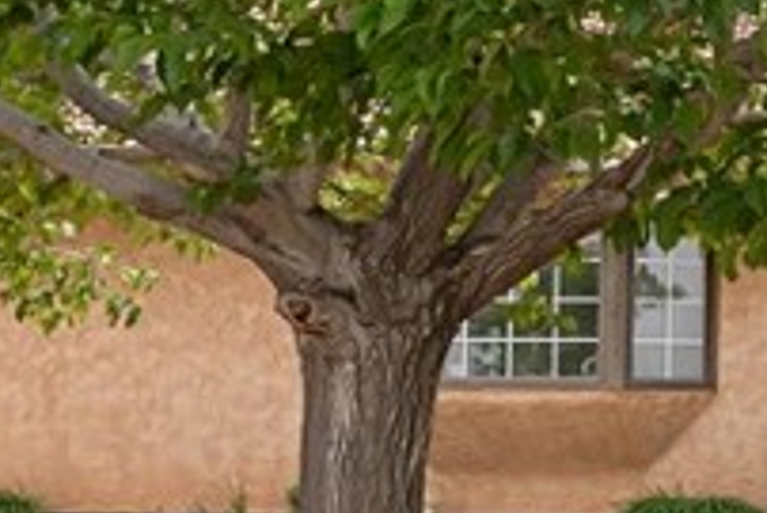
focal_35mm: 152
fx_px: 3241
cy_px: 298
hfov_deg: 11.3
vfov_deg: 9.0
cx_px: 1842
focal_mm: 20
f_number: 16
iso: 320
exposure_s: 1/250
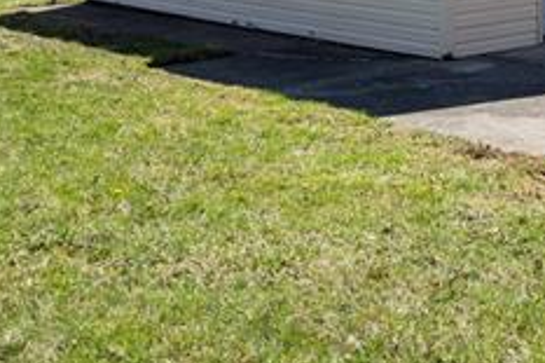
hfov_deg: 25.6
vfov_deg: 16.2
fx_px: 1195
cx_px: 356
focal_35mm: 79
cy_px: -133
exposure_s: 1/320
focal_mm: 18
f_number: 8
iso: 100
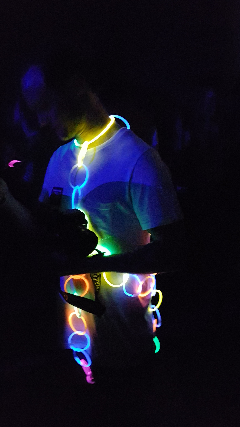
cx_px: 118
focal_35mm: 29
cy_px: 210
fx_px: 328
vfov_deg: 66.1
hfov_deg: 40.2
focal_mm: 4.2
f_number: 1.7
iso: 1600
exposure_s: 1/10
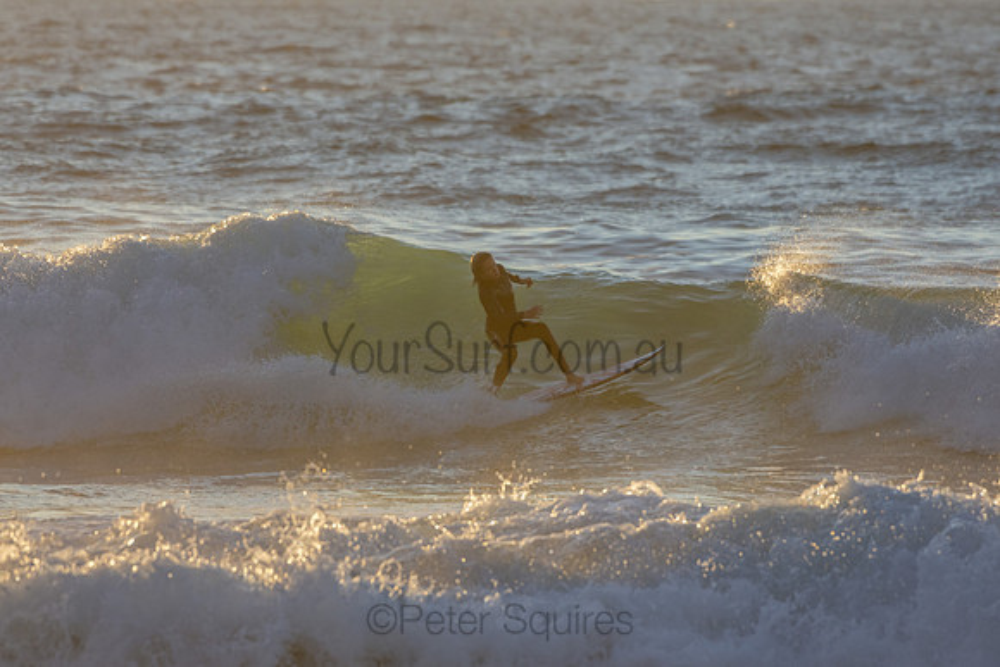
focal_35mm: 595
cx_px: 500
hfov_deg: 3.5
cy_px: 334
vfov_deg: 2.3
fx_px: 16531
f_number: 5.6
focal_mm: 380
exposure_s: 1/1250
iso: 320
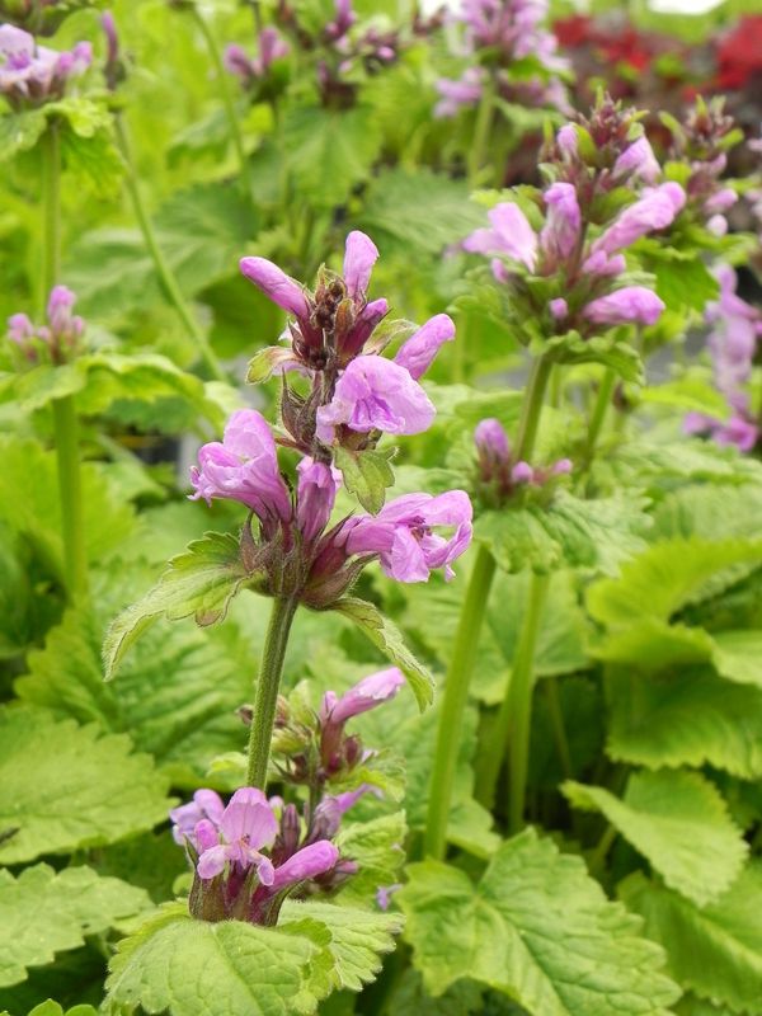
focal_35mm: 75
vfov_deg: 26.0
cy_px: 508
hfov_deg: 19.6
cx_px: 381
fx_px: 2201
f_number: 4.5
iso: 160
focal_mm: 13.4
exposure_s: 1/500
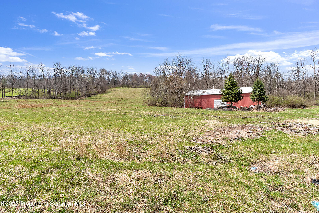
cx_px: 160
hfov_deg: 95.0
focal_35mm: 16
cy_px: 106
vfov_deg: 72.1
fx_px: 146
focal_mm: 11
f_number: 9
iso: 100
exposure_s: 1/200
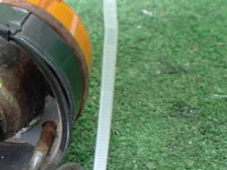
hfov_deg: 28.8
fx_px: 426
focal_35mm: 65
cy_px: 129
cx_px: 29
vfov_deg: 22.4
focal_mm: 5.4
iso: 800
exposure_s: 1/50
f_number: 2.3
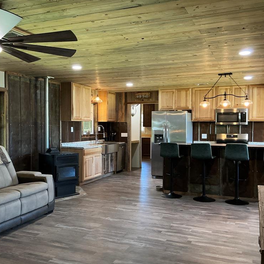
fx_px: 293
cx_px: 126
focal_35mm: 34
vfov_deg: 48.4
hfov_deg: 48.4
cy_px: 133
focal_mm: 3
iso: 200
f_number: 1.8
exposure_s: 1/60
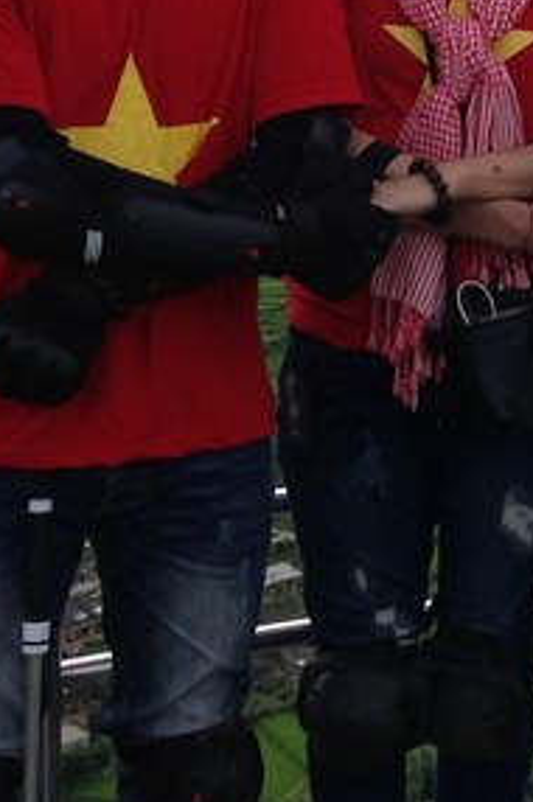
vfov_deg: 16.5
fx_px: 2738
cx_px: 1088
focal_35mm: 123
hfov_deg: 10.2
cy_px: 121
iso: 50
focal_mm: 4.12
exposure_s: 1/531
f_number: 2.4
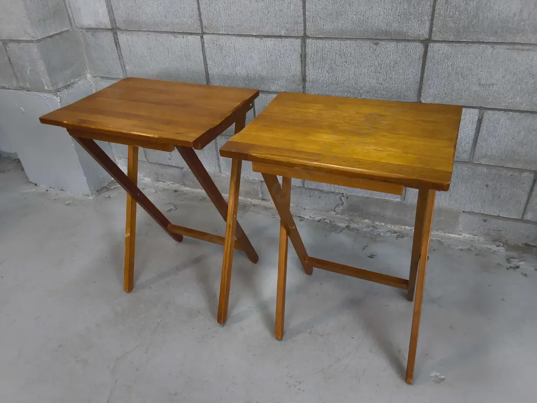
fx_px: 419
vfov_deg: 51.4
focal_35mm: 27
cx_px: 268
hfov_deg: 65.3
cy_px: 202
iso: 125
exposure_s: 1/100
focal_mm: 2.87
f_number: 2
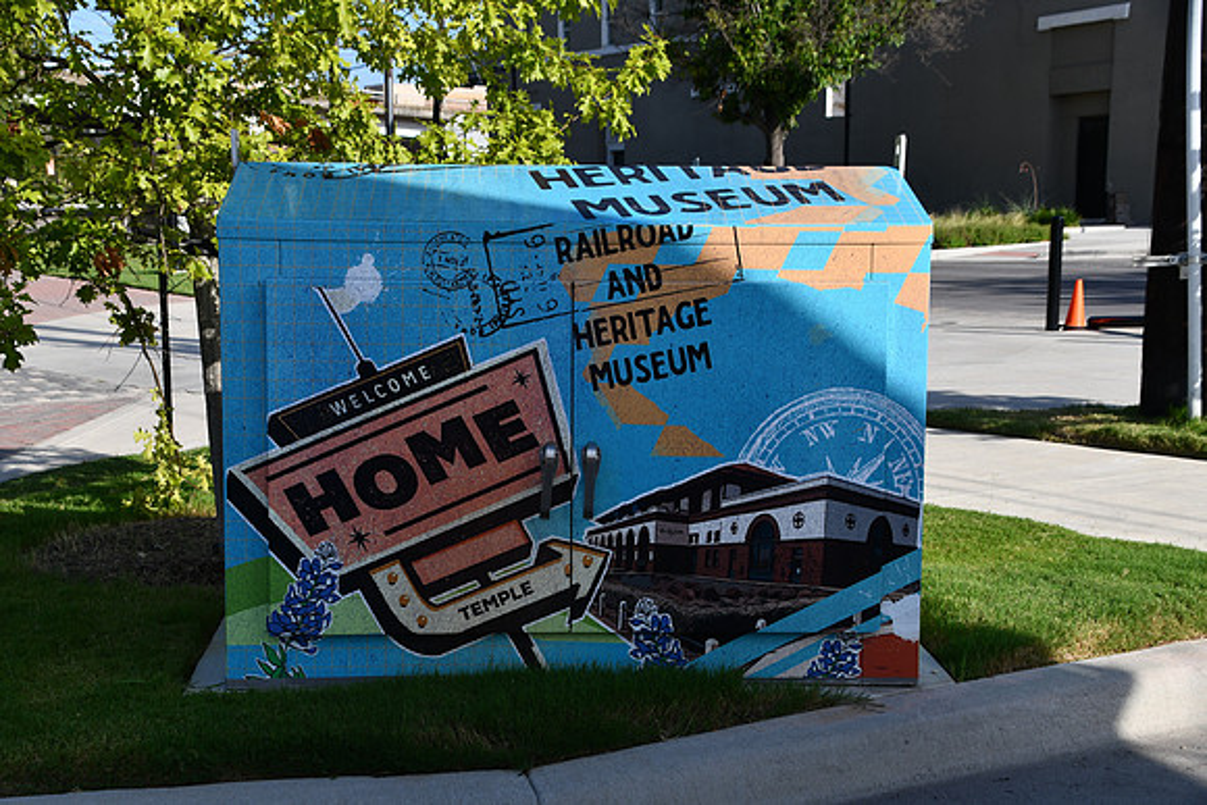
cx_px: 604
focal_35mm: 57
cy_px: 402
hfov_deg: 35.0
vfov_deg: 23.8
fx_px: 1911
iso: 100
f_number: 8
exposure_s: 1/250
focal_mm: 38
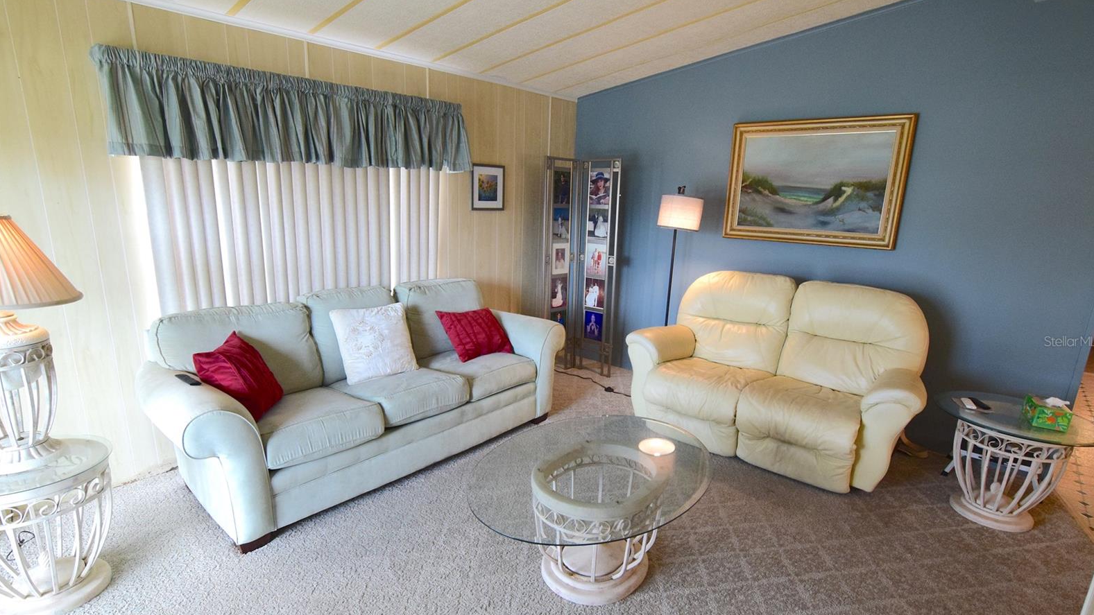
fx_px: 509
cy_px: 341
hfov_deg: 94.2
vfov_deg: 62.2
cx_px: 551
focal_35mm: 18
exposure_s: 1/60
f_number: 8
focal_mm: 11
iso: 1600
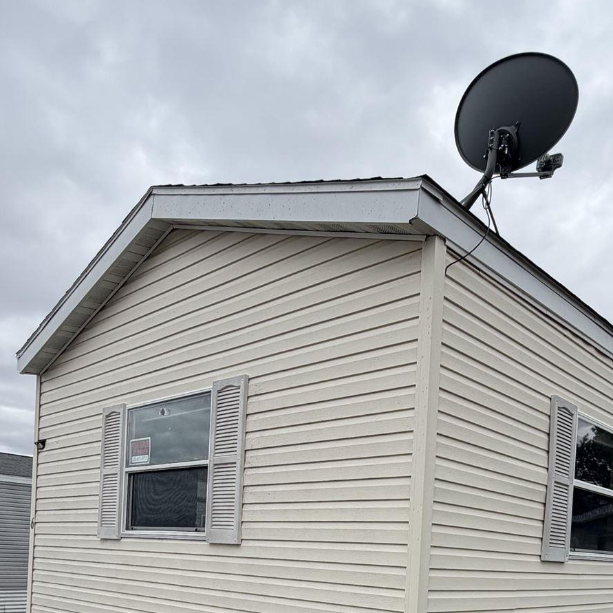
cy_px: 570
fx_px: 641
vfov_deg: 45.5
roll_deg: -2.1
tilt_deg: -0.9
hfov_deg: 50.4
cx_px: 397
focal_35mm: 32
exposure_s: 1/770
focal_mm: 2.22
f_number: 2.2
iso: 32
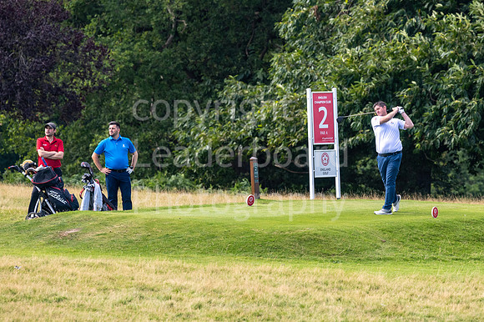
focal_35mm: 529
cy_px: 133
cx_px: 285
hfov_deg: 3.9
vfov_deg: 2.6
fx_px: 7108
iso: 200
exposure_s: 1/1000
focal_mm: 300
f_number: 5.6
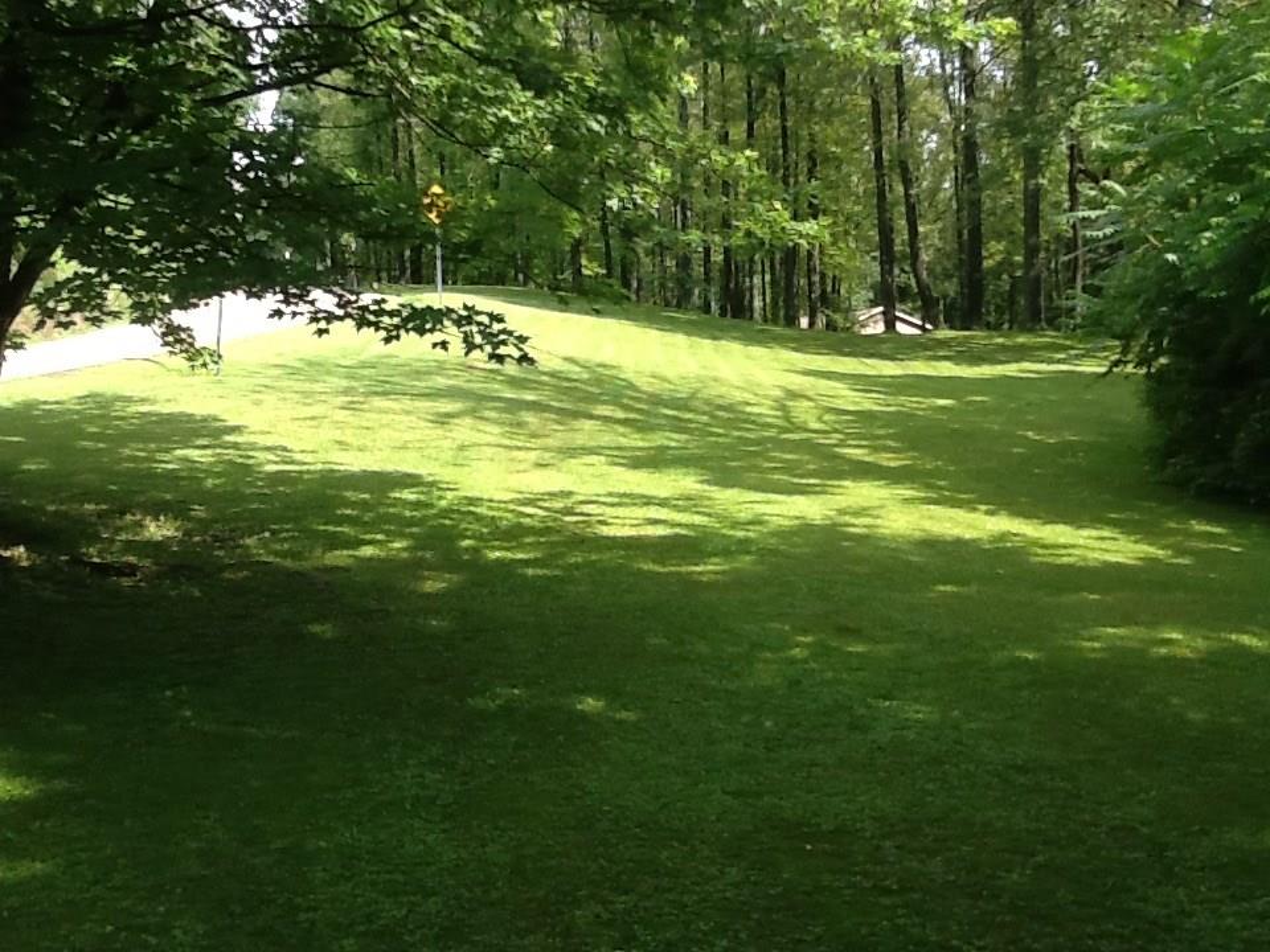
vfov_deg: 32.9
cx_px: 635
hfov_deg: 42.9
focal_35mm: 44
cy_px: 476
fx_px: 1614
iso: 40
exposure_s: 1/270
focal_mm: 2.03
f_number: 2.4
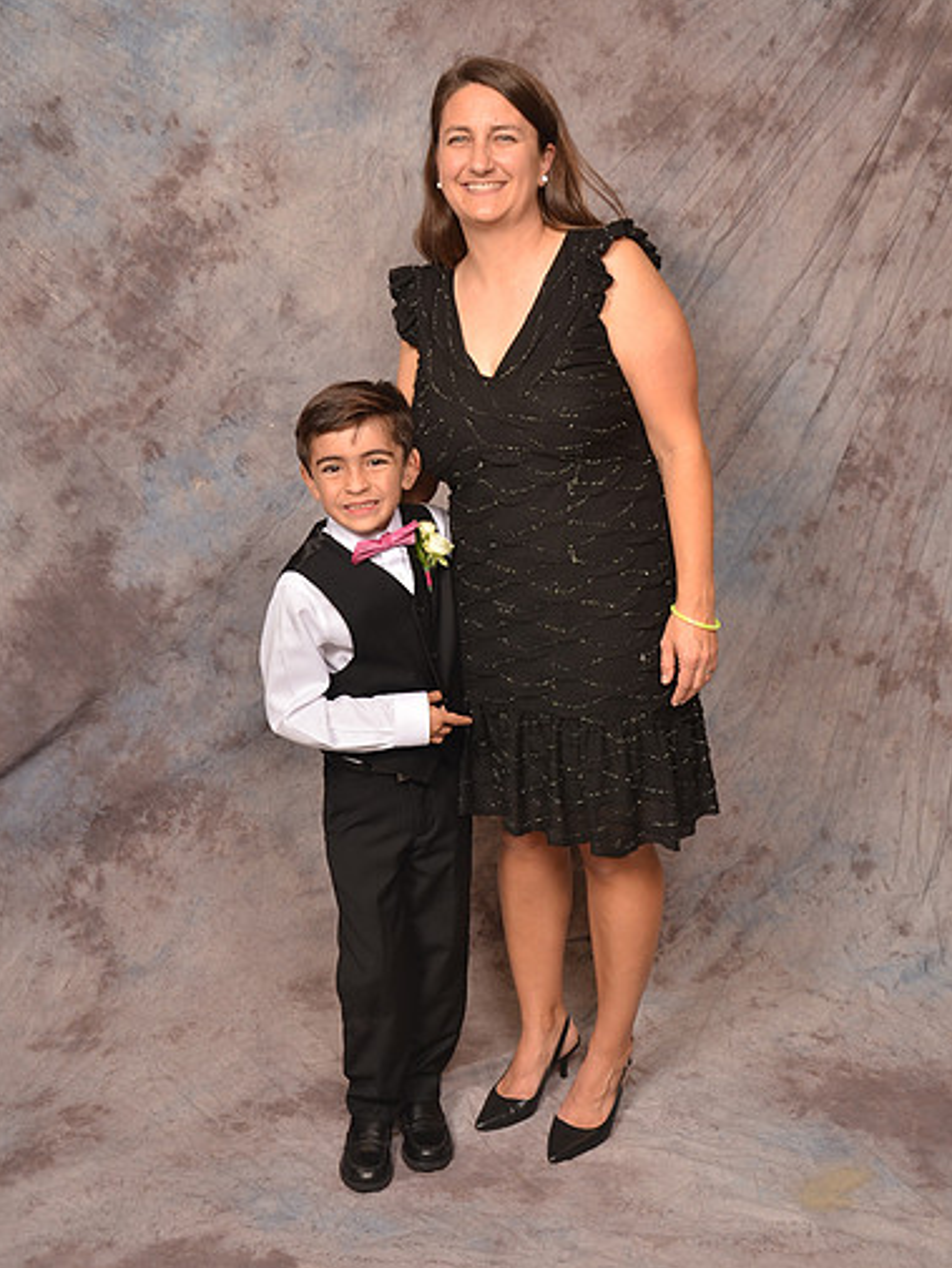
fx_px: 1576
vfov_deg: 43.8
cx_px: 477
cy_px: 575
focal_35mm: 43
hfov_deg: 33.6
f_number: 5.6
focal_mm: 26
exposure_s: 1/60
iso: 200
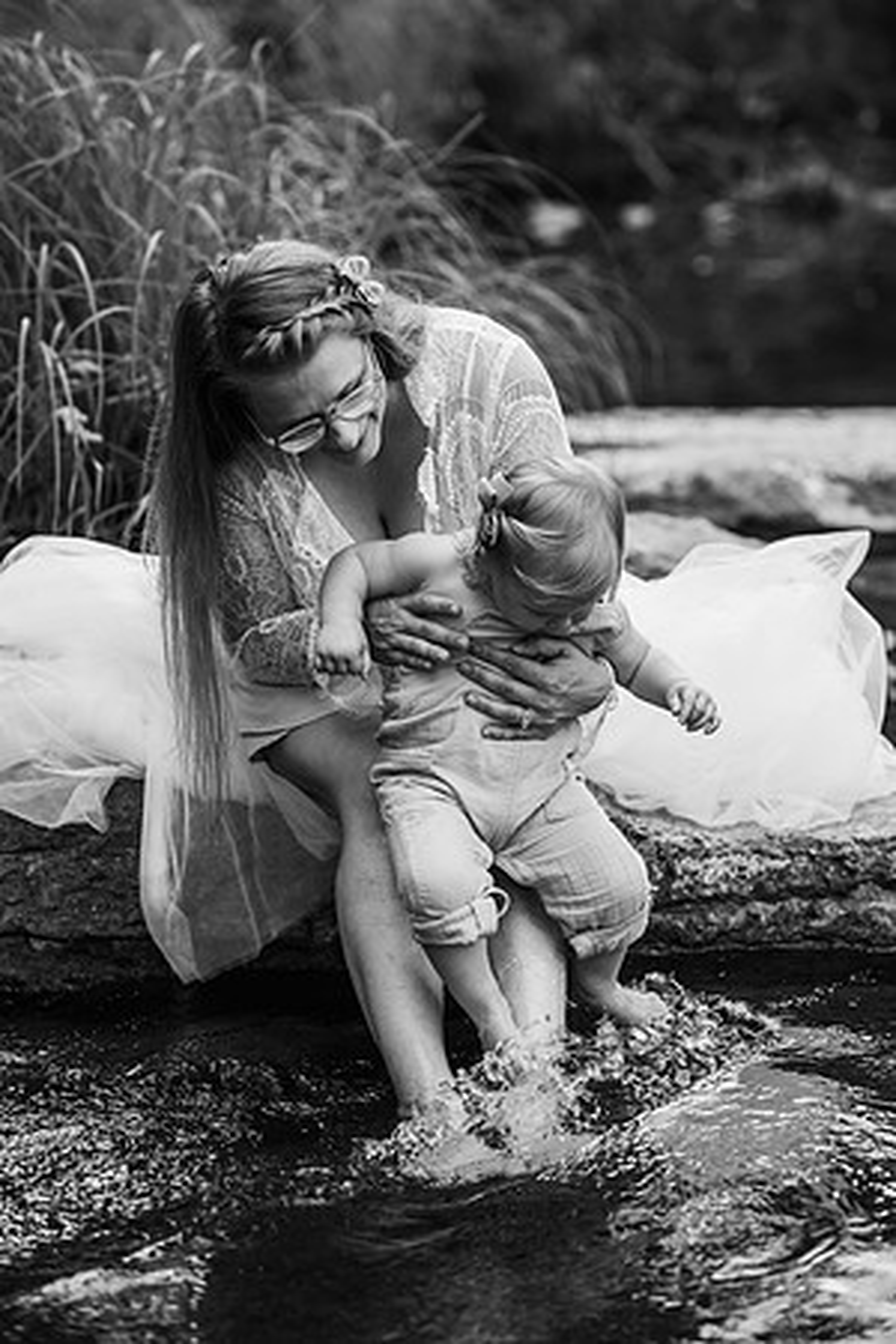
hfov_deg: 16.1
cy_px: 672
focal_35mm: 85
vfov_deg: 23.9
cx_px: 448
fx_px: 3173
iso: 500
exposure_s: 1/1600
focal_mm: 85
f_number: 2.8
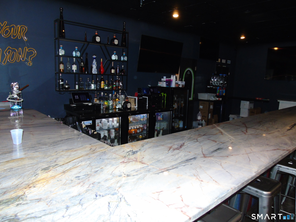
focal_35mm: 25
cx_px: 148
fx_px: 214
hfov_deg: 69.4
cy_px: 111
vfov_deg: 54.9
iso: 250
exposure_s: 1/30
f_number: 3.4
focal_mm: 4.4
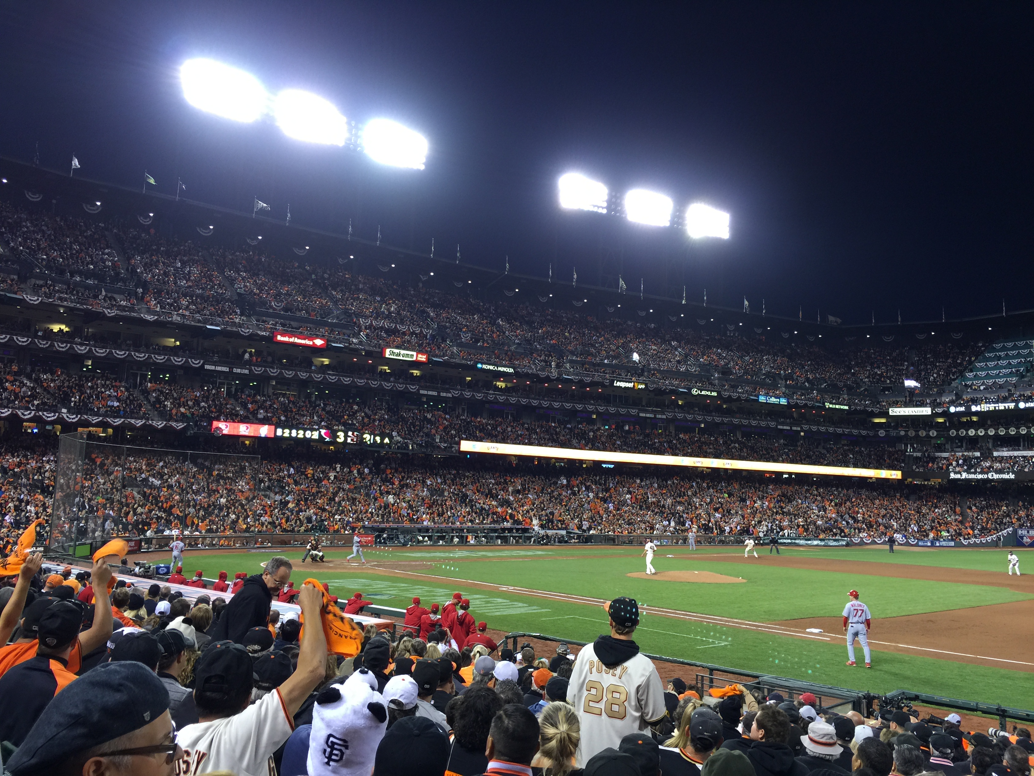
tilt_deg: +7.8
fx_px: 866
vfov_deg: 48.2
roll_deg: -2.3
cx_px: 517
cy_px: 388
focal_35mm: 29
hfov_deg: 61.7
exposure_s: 1/30
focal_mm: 4.15
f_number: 2.2
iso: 32
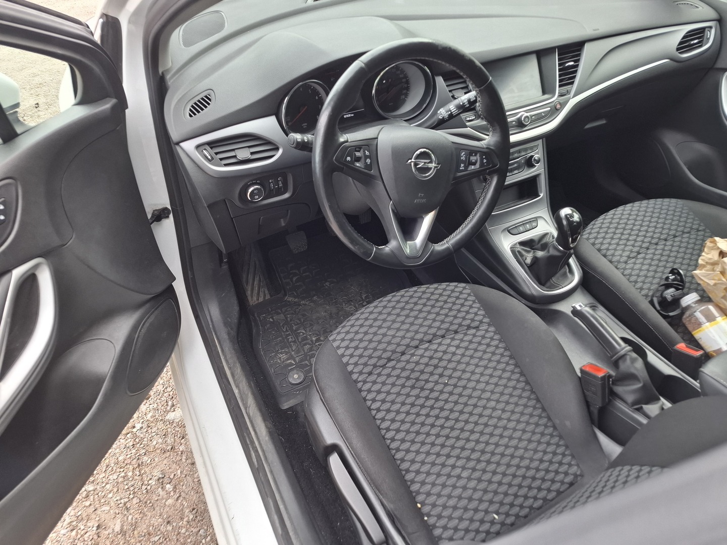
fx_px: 483
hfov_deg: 73.9
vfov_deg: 58.9
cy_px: 272
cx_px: 364
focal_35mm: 23
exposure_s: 1/100
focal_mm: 5.54
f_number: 1.8
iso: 50
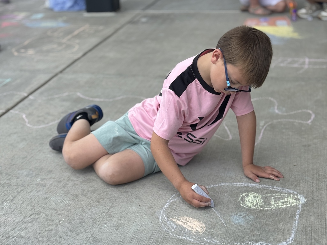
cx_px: 164
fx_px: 453
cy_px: 122
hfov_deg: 39.7
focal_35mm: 48
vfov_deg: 30.3
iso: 64
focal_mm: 6.76
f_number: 1.78
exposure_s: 1/1681
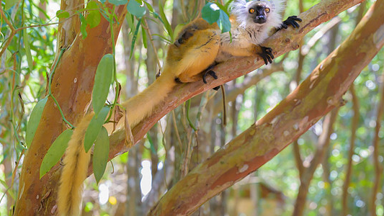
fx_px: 1151
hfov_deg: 18.9
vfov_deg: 10.7
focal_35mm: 113
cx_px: 176
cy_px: 81
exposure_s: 1/640
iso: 2500
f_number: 4
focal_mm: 86
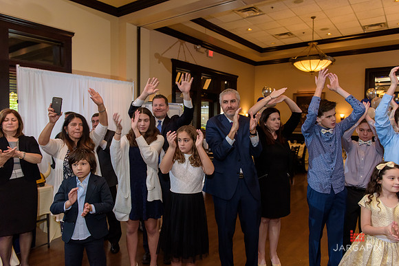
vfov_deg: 49.6
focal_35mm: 26
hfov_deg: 69.4
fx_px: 288
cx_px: 200
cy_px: 133
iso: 1600
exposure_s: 1/125
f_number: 3.2
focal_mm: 26
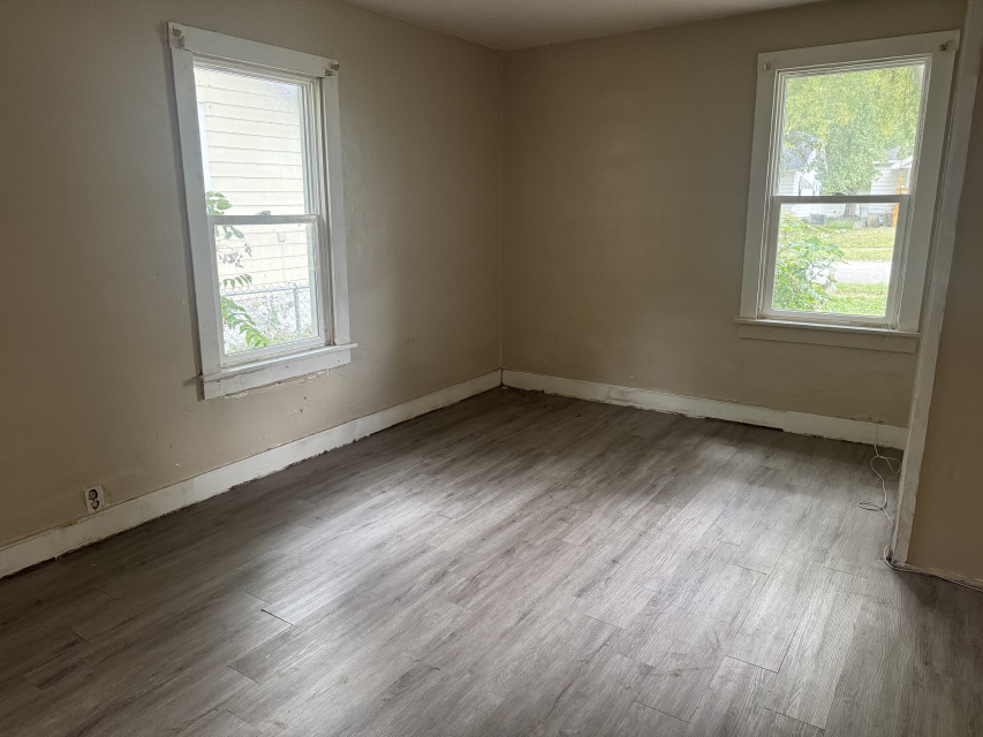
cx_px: 492
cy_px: 368
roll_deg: -0.2
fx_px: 682
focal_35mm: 24
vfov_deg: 56.8
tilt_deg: -14.9
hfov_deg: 71.6
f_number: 1.78
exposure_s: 1/60
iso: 400
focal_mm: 6.76
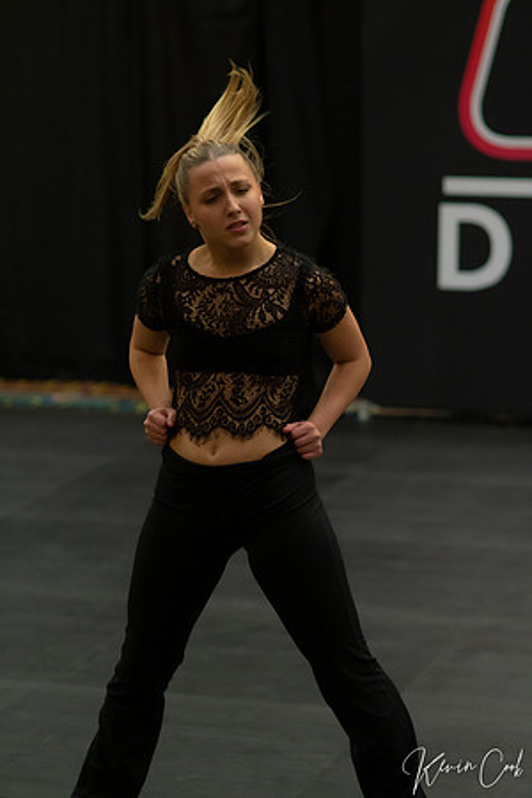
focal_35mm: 127
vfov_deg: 16.1
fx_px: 2815
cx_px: 266
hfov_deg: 10.8
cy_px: 399
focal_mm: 85
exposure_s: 1/640
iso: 1250
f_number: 2
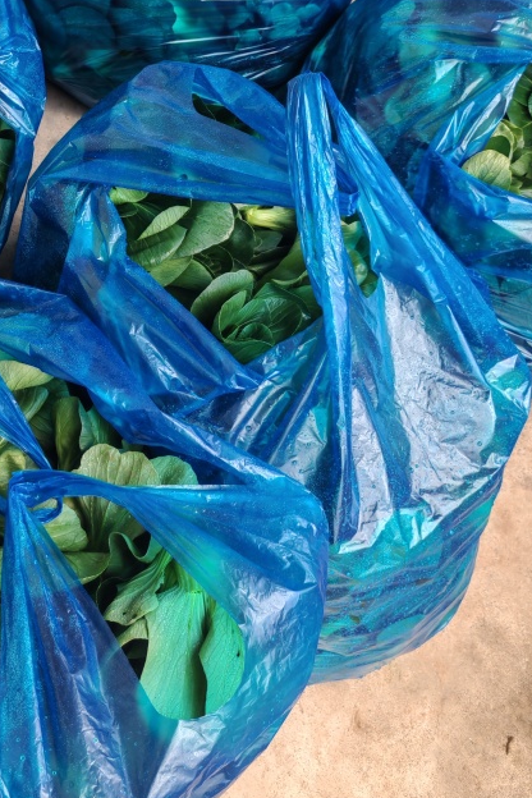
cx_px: 60
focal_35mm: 48
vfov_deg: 39.6
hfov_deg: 27.2
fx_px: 1064
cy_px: 164
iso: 50
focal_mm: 5.52
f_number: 1.95
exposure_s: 1/470
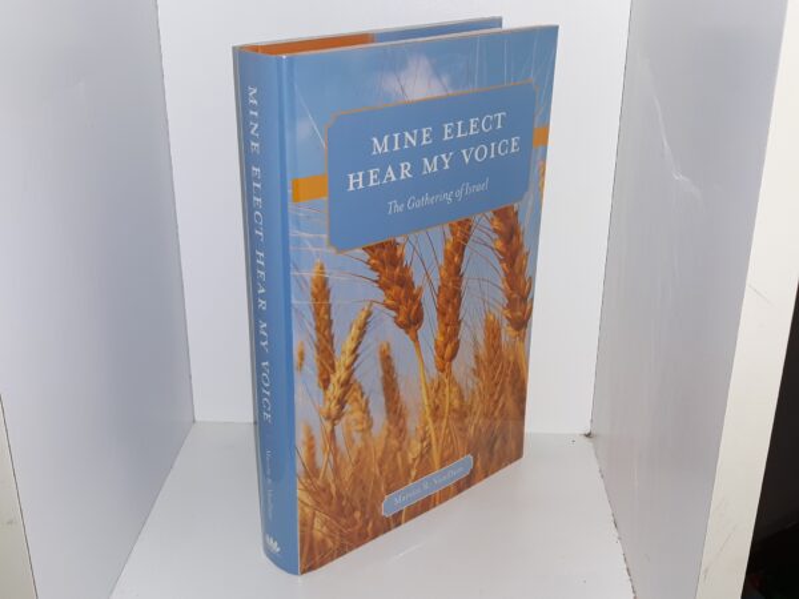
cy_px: 300
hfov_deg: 63.4
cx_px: 400
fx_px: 646
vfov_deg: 49.7
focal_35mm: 28
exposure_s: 1/120
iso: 80
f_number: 1.7
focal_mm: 3.7
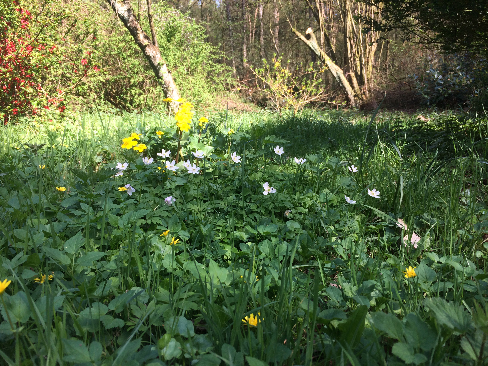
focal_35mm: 29
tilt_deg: -13.9
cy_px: 183
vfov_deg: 48.2
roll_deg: +1.7
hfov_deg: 61.7
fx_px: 409
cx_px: 244
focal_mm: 4.15
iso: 32
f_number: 2.2
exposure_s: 1/406
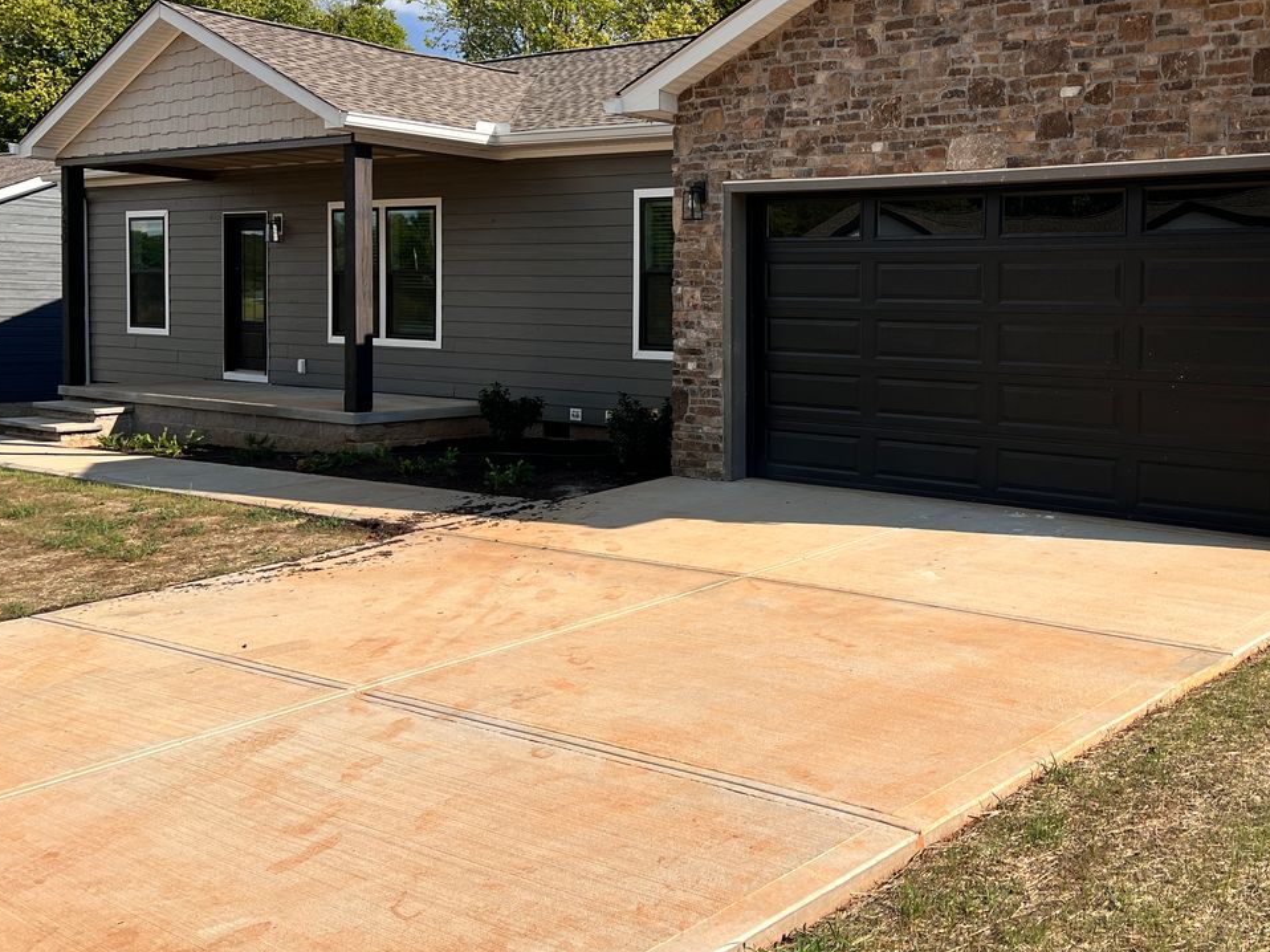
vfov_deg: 37.5
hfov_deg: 47.6
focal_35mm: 38
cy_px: 377
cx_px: 908
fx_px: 1394
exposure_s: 1/3571
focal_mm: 5.7
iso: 50
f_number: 1.5
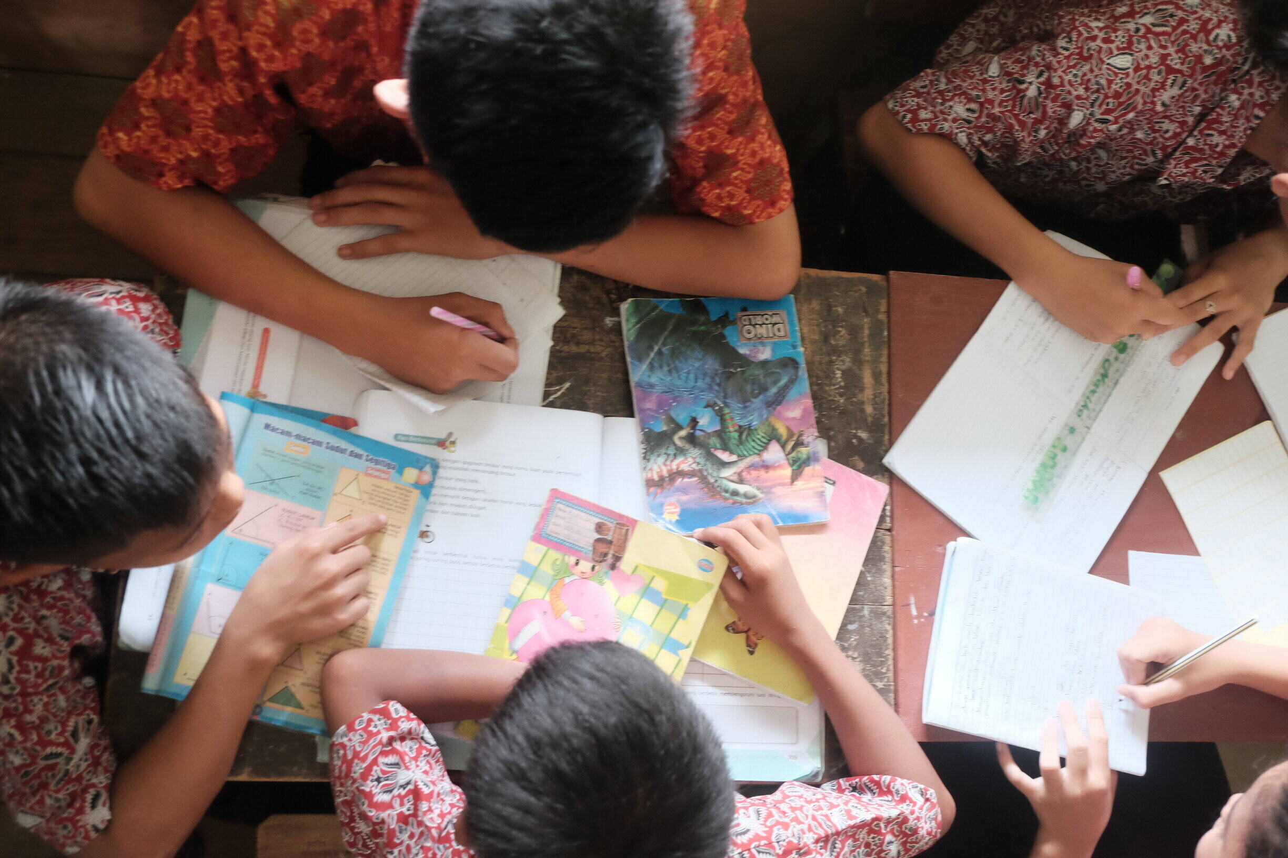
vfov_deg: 43.6
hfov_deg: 61.9
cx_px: 644
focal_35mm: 30
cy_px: 429
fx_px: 1073
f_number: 3.6
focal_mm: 20.1
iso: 3200
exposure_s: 1/40
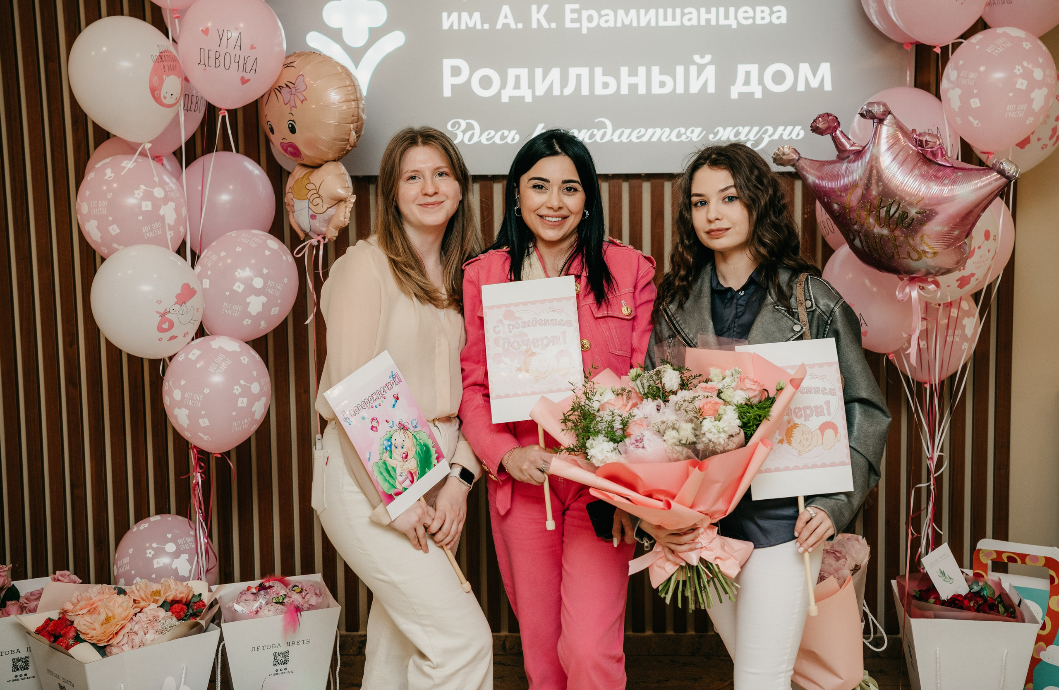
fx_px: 1434
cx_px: 544
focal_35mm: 49
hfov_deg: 40.5
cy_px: 326
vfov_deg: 27.0
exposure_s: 1/160
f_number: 4
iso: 200
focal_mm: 46
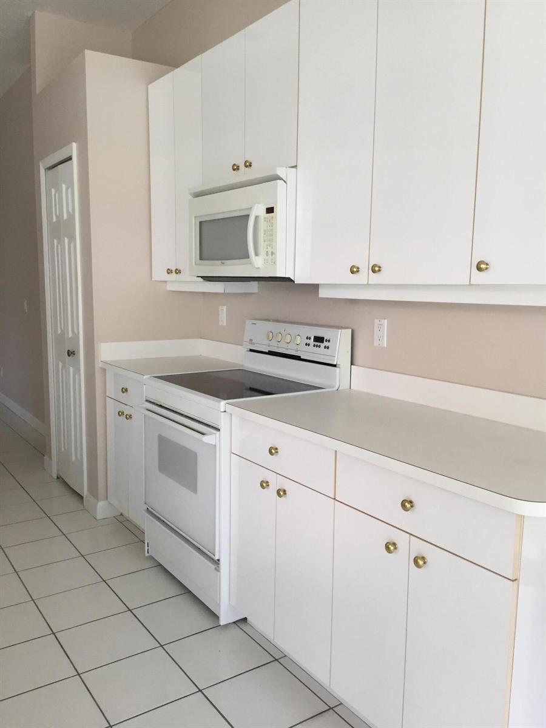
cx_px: 273
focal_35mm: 29
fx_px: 610
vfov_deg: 61.7
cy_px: 364
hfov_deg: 48.2
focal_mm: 4.15
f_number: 2.2
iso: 40
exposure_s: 1/30
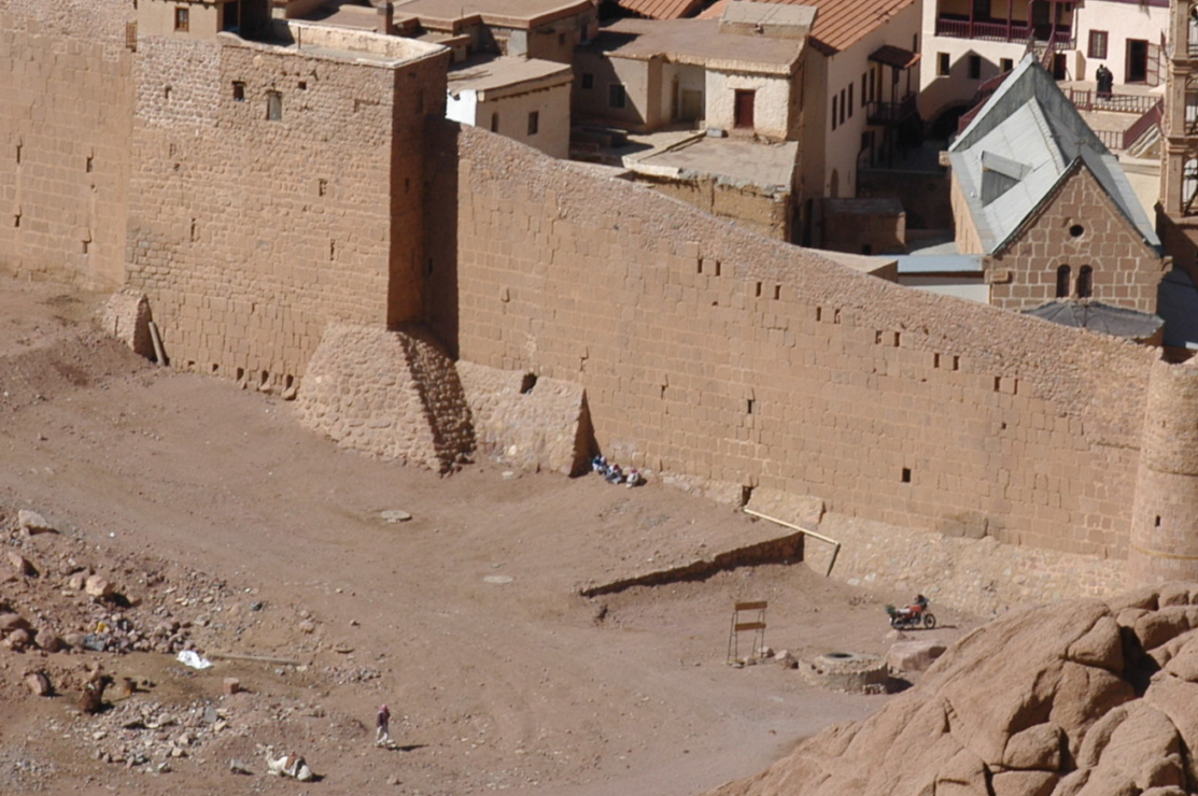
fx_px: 9176
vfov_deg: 5.0
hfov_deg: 7.5
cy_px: 14
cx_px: 743
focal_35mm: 276
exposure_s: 1/400
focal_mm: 80
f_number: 10
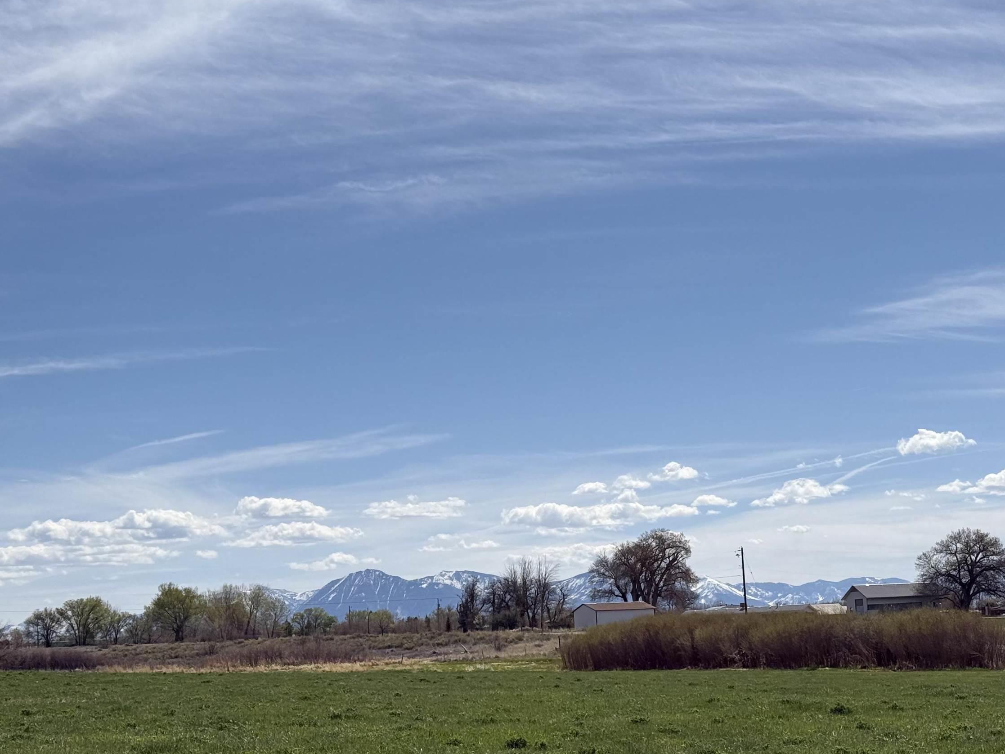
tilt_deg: +5.8
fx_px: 1916
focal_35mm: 66
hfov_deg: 29.4
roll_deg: +2.7
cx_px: 568
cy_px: 478
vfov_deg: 22.2
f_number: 1.78
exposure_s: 1/9901
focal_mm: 6.76
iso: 64
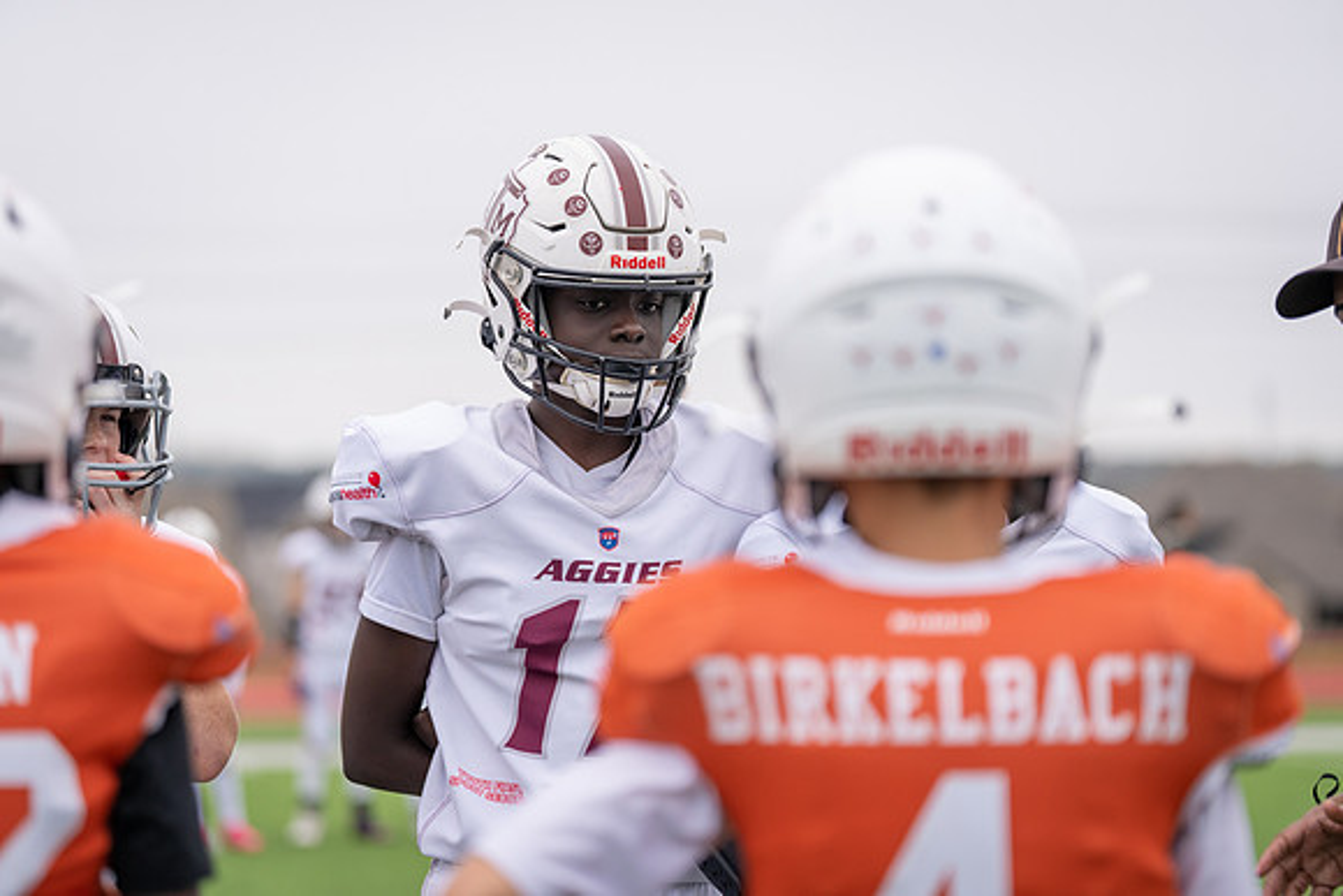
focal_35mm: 122
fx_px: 4552
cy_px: 448
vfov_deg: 11.2
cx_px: 672
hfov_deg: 16.8
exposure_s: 1/500
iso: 320
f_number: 2.8
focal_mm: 122
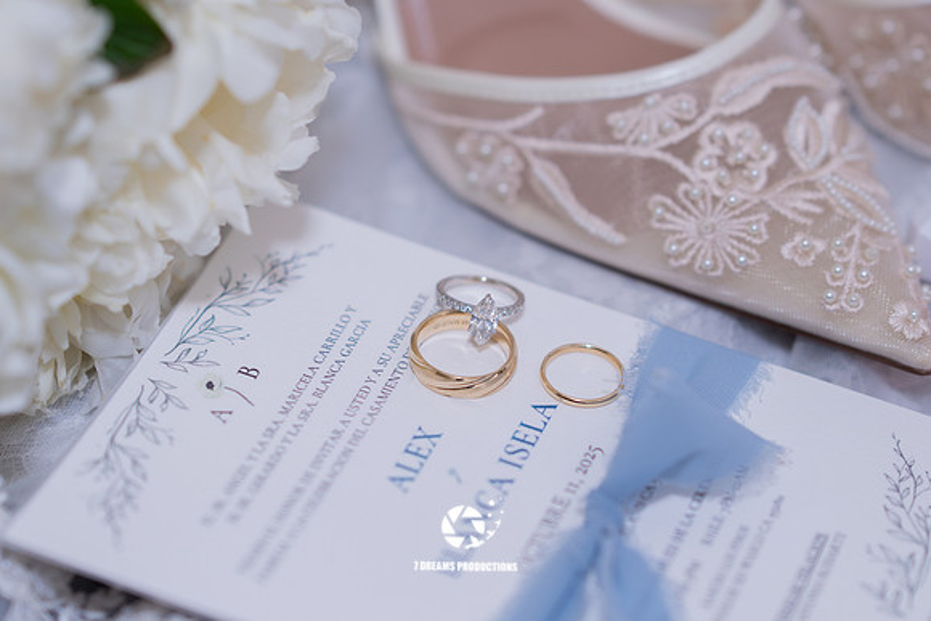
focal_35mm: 127
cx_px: 466
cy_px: 310
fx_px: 3285
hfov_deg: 16.1
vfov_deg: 10.8
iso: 200
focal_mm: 85
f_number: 2
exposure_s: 1/125
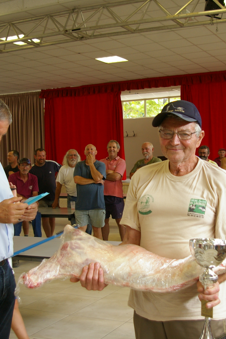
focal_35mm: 53
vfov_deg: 37.7
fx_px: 497
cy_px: 169
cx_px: 146
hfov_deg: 25.5
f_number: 4.5
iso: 400
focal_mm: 23
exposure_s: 1/90
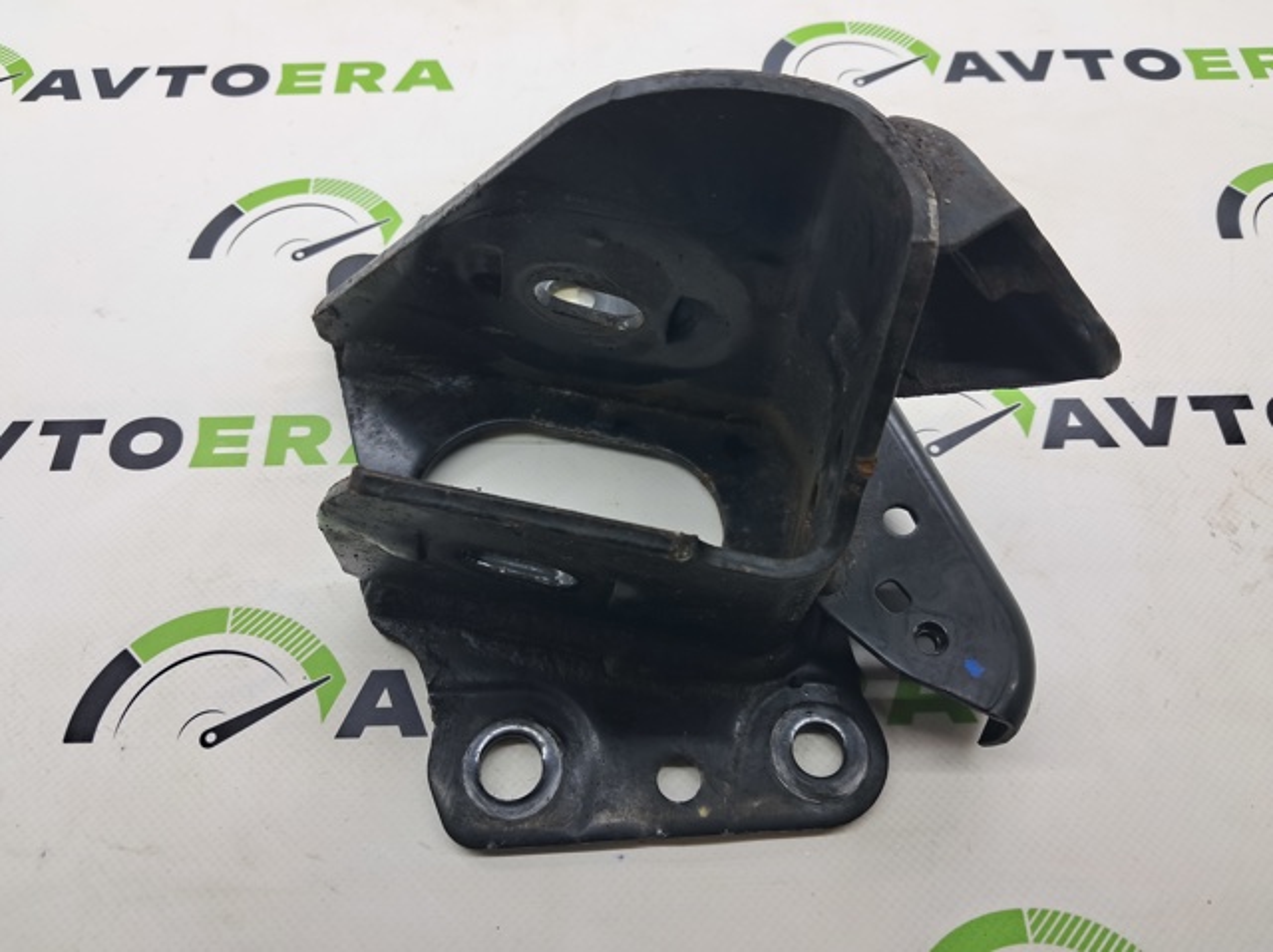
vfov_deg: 51.3
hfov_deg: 65.4
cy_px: 476
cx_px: 636
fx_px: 992
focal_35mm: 27
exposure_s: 1/50
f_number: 1.8
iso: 50
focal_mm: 4
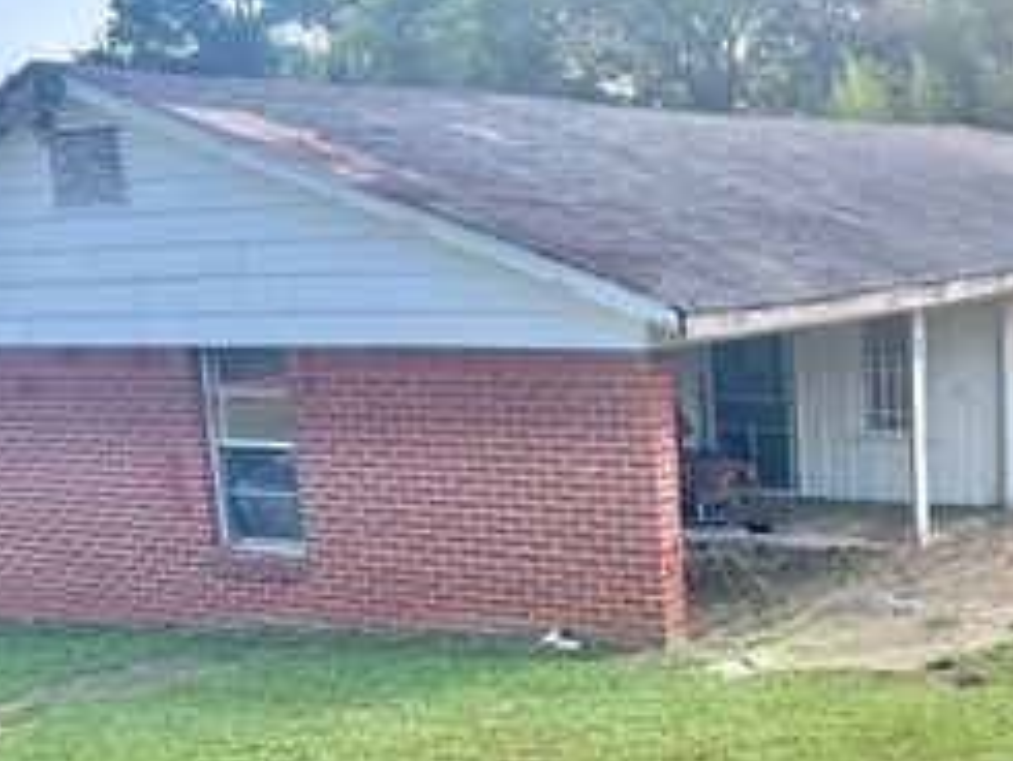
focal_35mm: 53
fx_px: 1552
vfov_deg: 27.2
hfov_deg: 34.8
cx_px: 835
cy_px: 552
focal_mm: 5.7
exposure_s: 1/552
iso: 50
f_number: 1.5
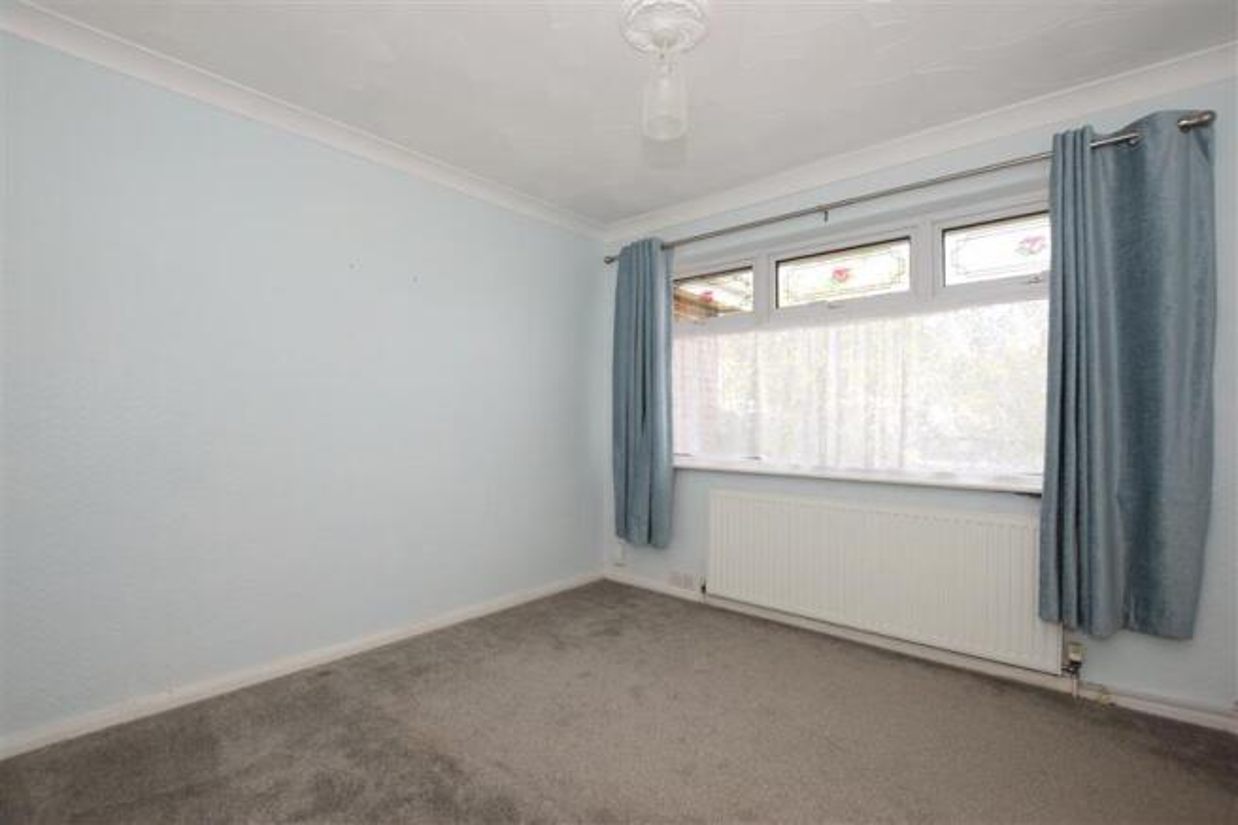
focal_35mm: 15
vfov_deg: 77.3
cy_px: 412
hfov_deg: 100.4
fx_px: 516
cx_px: 619
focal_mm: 10
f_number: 9
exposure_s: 1/125
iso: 400
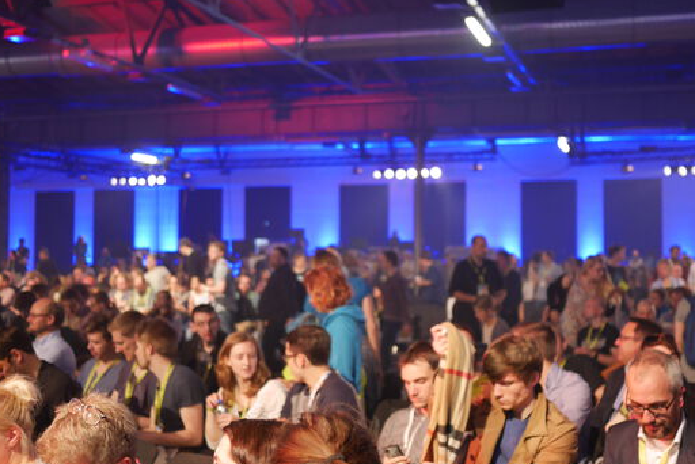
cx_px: 352
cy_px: 225
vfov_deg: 26.0
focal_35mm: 52
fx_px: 1004
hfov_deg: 38.2
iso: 640
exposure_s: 1/60
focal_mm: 20
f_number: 1.7
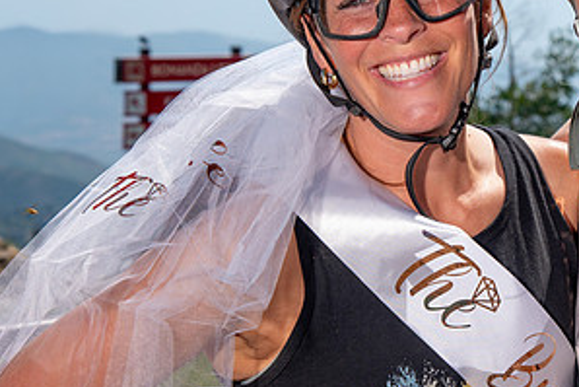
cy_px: 79
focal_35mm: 140
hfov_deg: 14.6
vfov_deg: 9.8
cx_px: 472
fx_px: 2253
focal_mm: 65
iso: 200
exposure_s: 1/400
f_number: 8
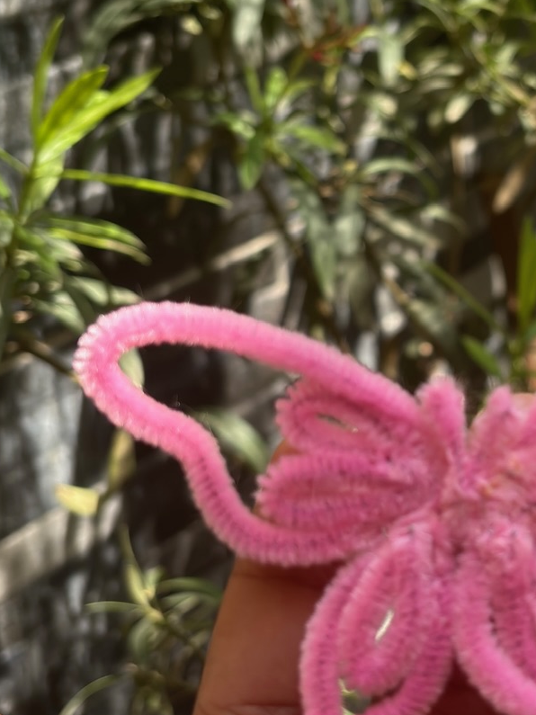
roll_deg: +4.5
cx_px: 429
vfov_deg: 29.0
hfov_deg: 21.6
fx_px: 1384
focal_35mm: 67
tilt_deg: -25.8
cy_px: 340
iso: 50
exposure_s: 1/837
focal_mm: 5.96
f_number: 1.6
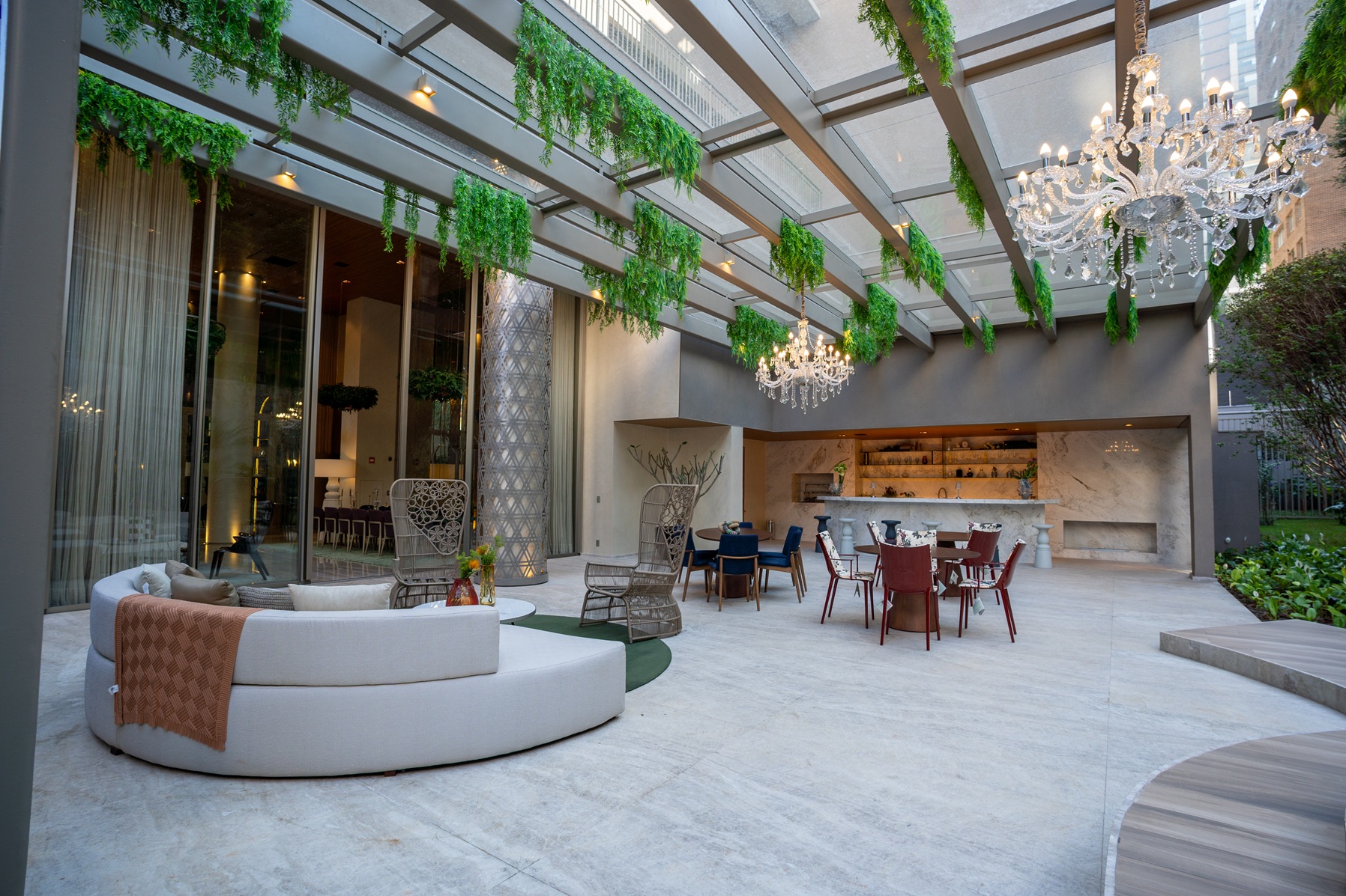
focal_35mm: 16
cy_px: 448
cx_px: 673
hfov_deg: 95.0
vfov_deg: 72.0
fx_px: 617
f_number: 4.5
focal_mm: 11
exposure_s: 1/60
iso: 100
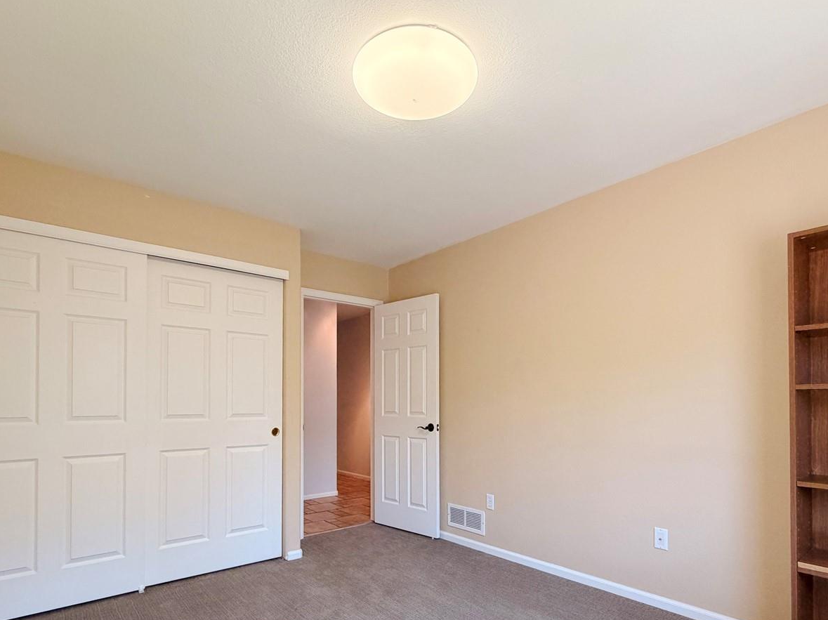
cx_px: 414
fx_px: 454
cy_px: 396
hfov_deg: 84.7
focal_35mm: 19
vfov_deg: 67.3
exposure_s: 1/120
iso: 320
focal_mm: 2.22
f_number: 2.2
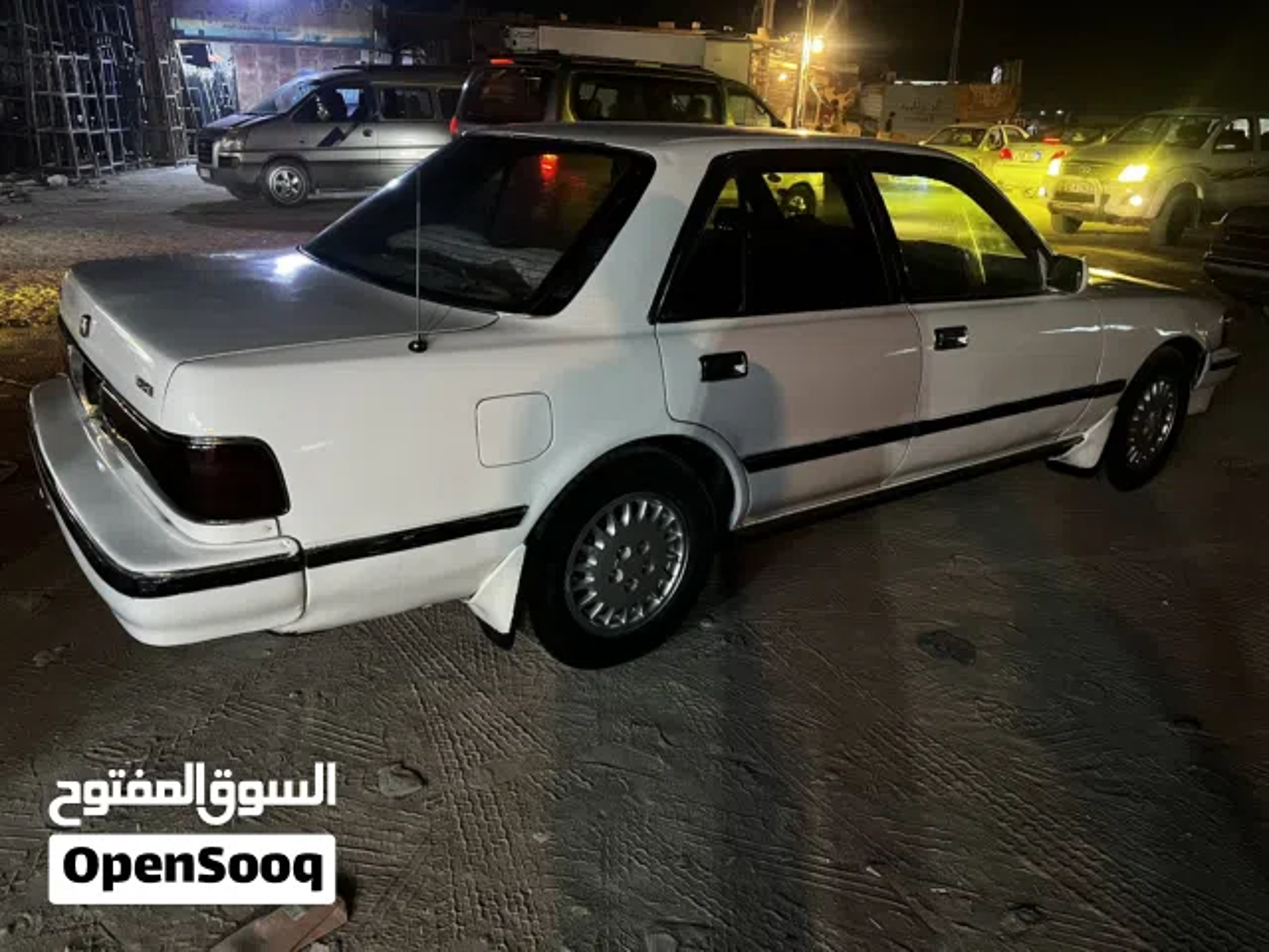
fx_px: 953
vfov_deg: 53.1
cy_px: 476
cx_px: 634
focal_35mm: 26
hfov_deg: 67.3
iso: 320
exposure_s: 1/50
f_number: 1.5
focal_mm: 5.7
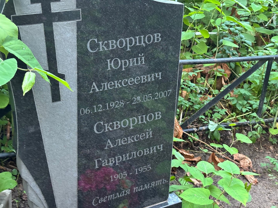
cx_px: 139
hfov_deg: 36.8
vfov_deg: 28.0
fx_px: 418
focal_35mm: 52
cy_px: 104
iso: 320
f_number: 1.6
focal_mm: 5.96
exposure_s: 1/30
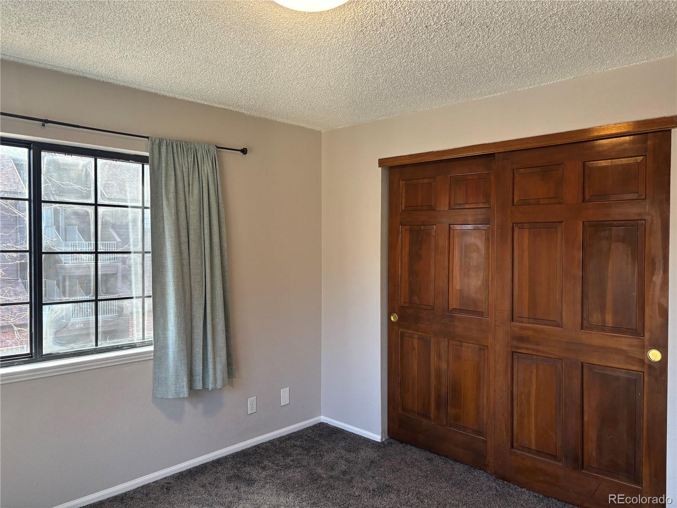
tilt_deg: -1.3
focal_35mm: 26
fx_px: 508
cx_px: 338
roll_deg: +0.0
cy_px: 254
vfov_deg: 53.1
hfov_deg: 67.3
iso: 100
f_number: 1.6
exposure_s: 1/120
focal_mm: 5.96
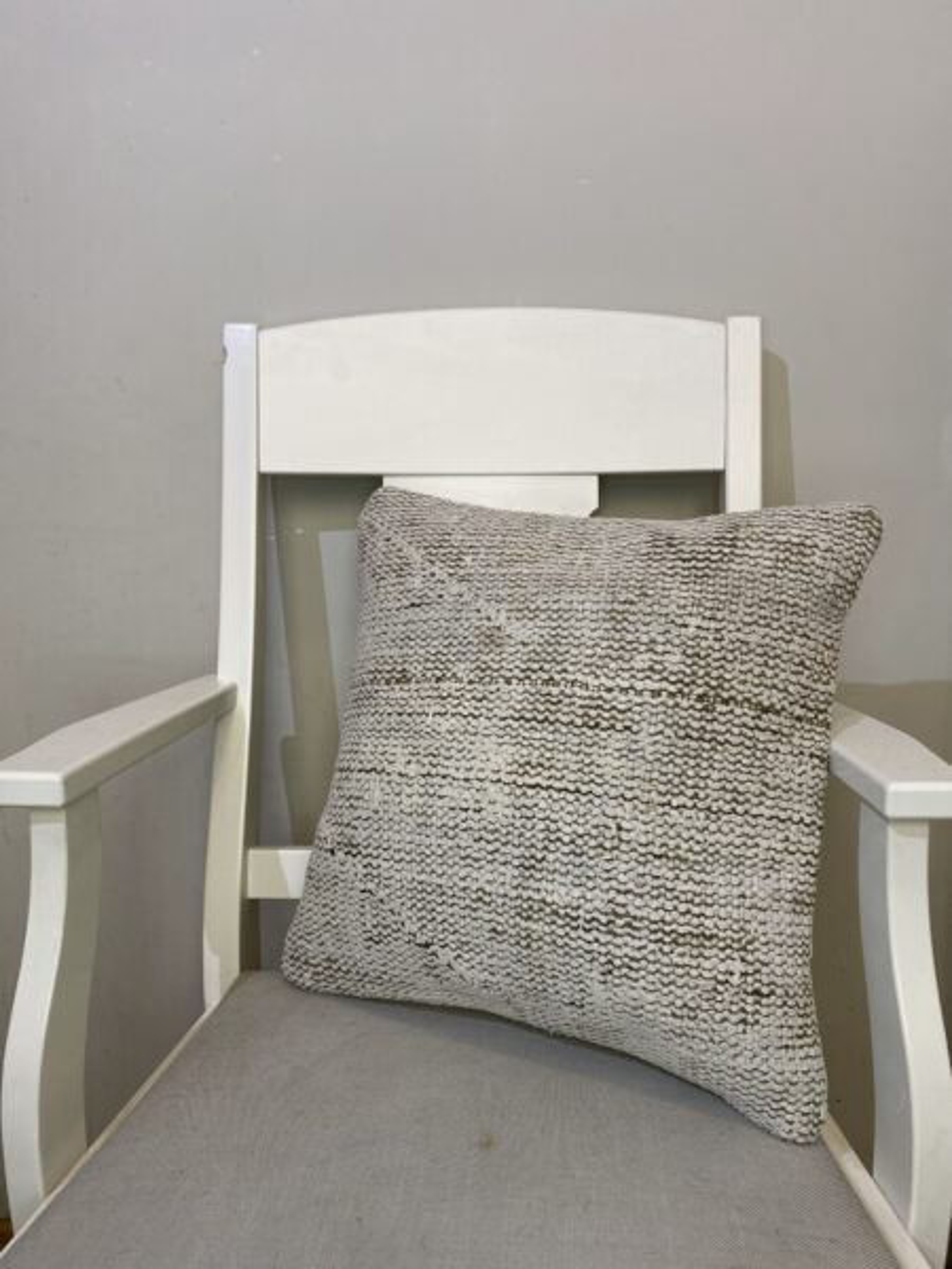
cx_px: 476
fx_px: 953
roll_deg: +0.8
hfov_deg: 53.1
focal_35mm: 26
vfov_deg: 67.3
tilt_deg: -9.8
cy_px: 634
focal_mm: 4.25
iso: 100
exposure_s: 1/121
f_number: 1.8
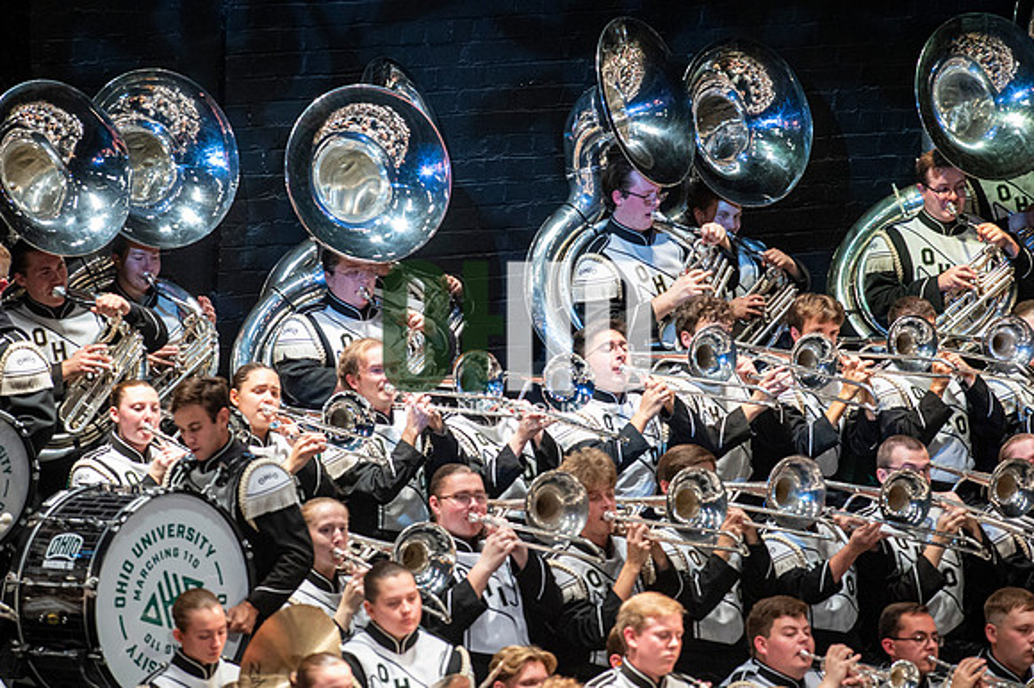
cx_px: 517
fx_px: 8611
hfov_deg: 6.9
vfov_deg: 4.6
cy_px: 344
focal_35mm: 300
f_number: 5.6
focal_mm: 300
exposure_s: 1/400
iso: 5000
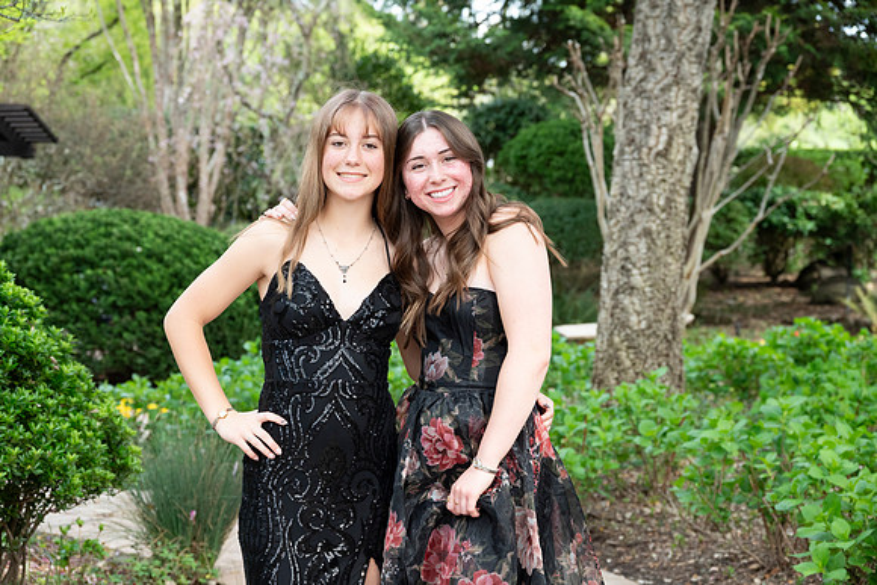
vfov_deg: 16.3
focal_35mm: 84
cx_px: 438
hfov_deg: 24.2
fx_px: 2047
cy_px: 292
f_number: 7.1
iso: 1250
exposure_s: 1/400
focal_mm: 84
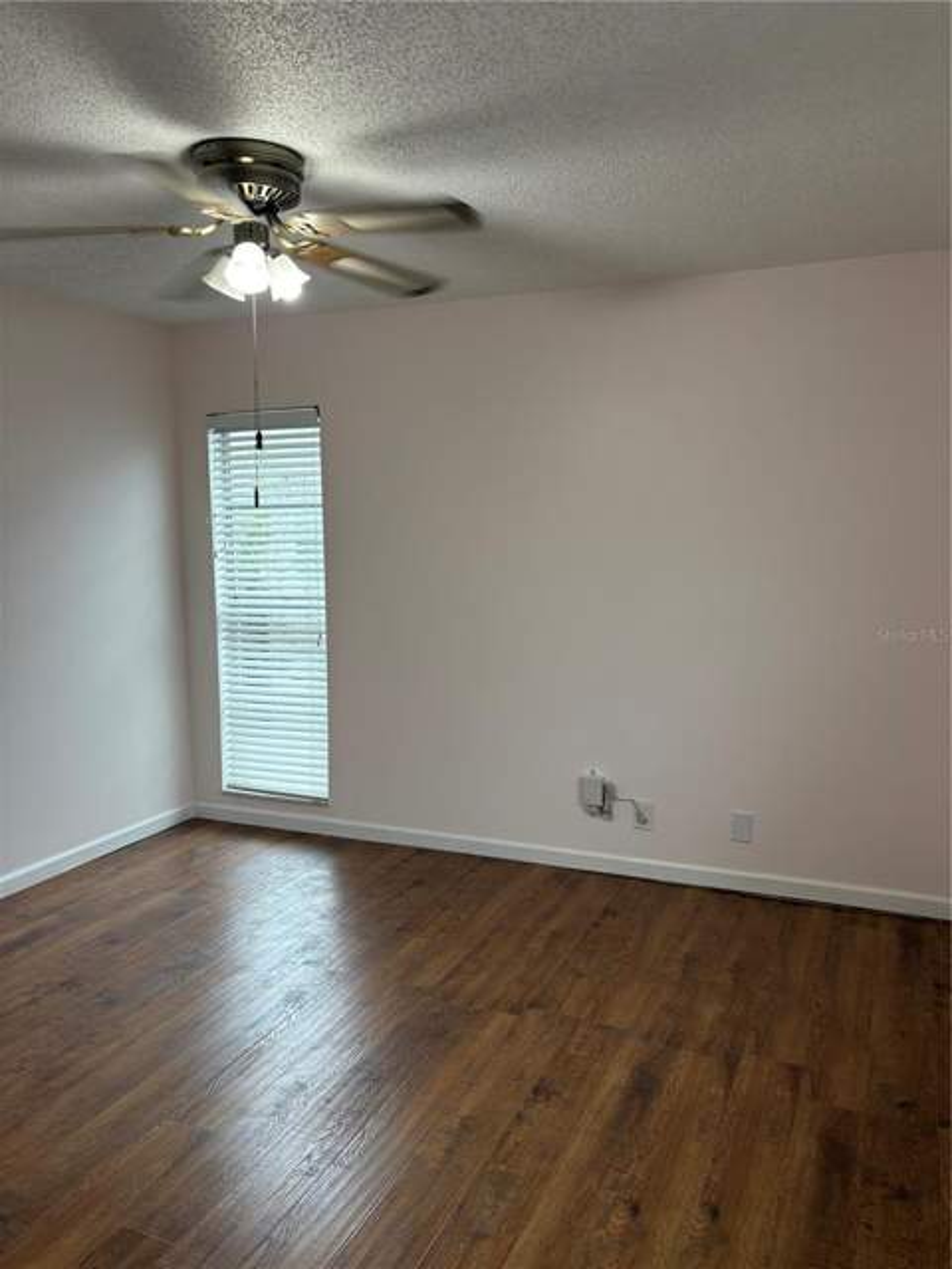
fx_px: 953
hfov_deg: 53.1
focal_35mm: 26
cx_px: 476
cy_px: 634
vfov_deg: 67.3
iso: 80
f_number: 1.6
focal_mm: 5.96
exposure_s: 1/60
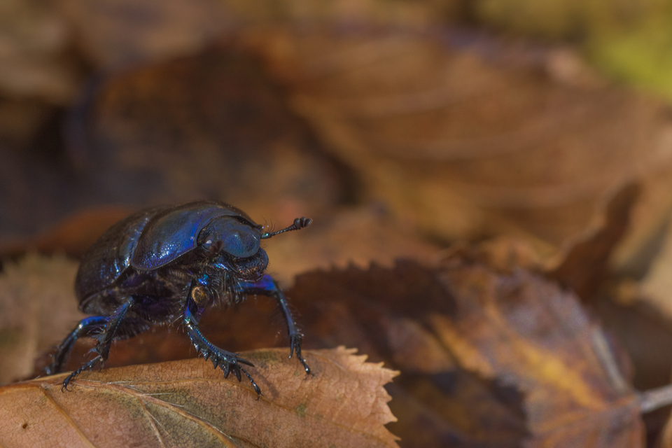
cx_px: 336
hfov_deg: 15.2
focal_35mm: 135
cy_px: 224
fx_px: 2520
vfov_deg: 10.2
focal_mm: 90
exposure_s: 1/50
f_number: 20
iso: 500
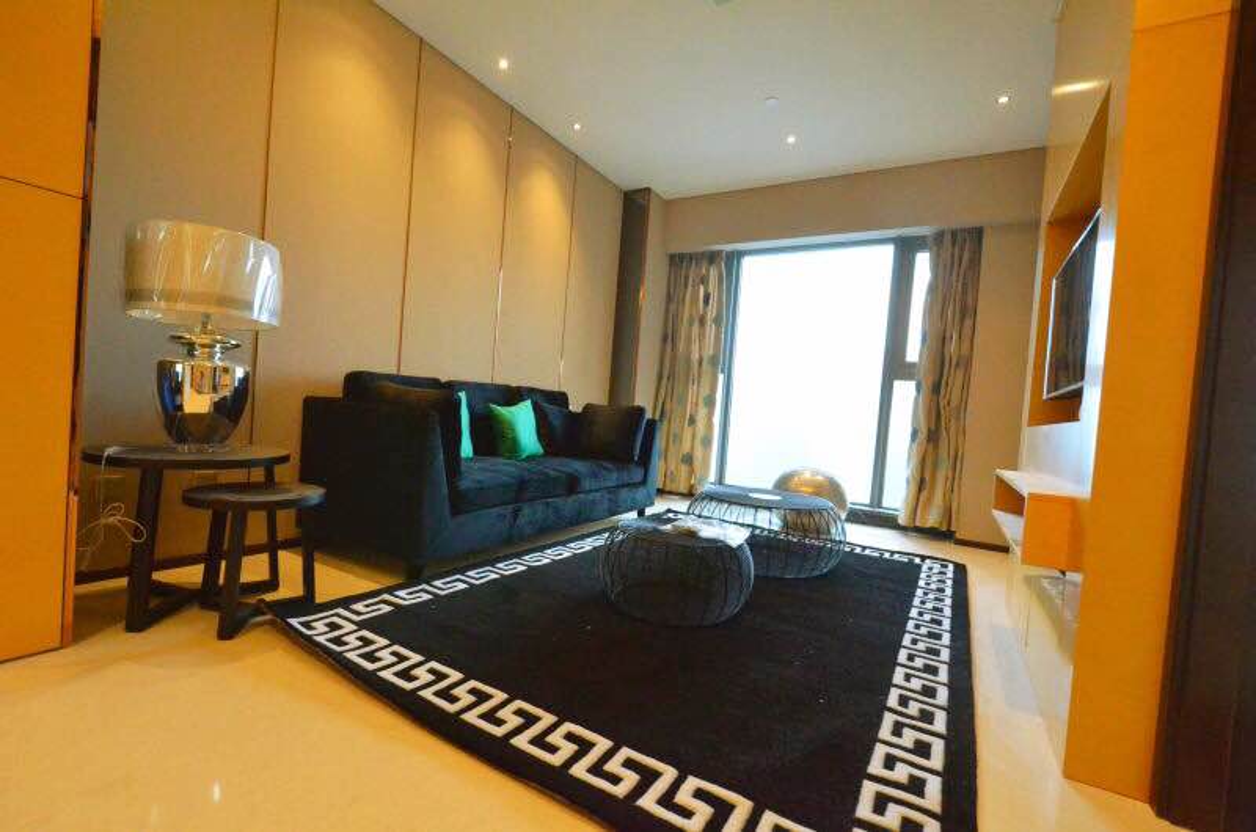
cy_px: 416
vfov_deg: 77.1
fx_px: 522
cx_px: 628
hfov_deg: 100.5
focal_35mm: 15
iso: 5000
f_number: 6.3
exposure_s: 1/160
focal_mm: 10
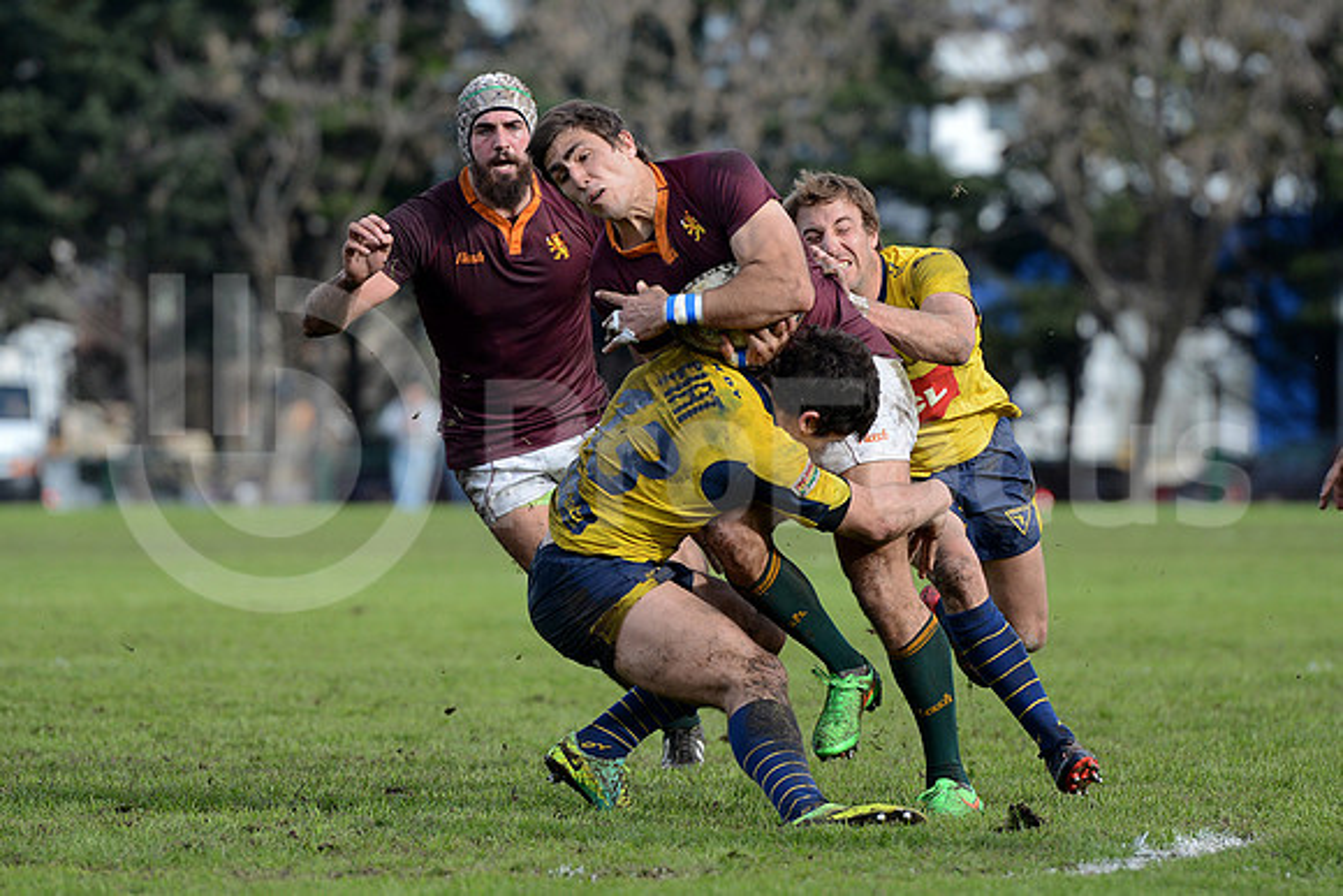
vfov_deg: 6.9
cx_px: 672
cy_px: 448
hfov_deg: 10.3
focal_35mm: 200
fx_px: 7463
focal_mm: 200
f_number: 4
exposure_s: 1/2000
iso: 500
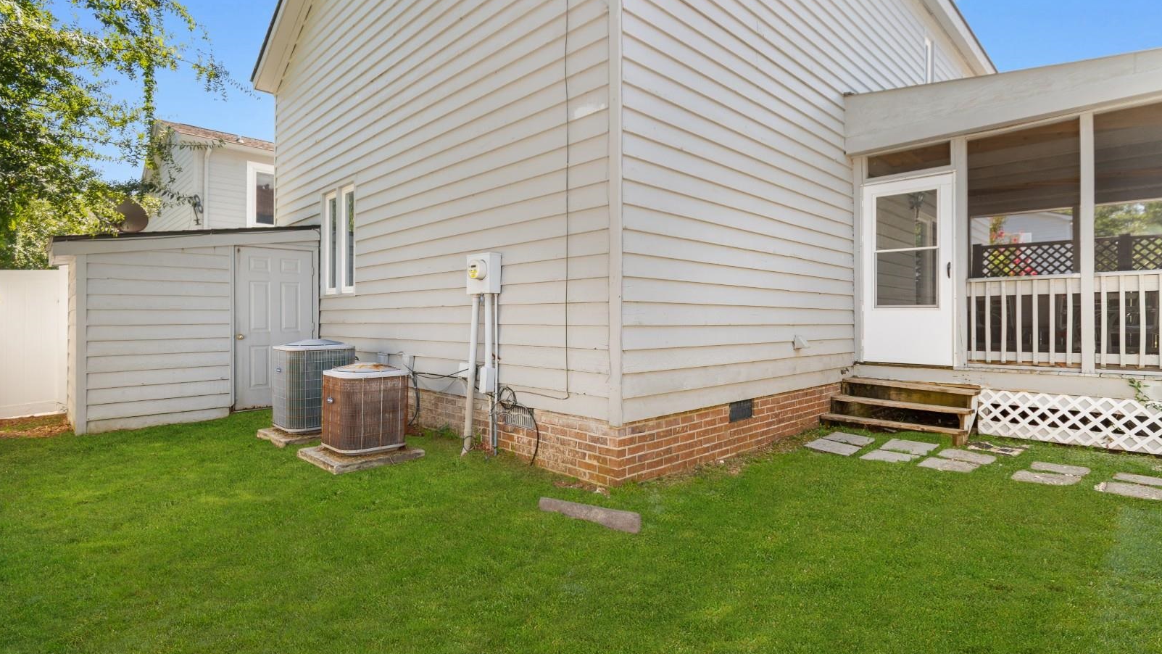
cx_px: 583
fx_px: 555
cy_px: 314
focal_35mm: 18
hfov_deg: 92.7
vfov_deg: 61.0
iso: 100
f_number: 5
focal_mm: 11.5
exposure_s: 1/100
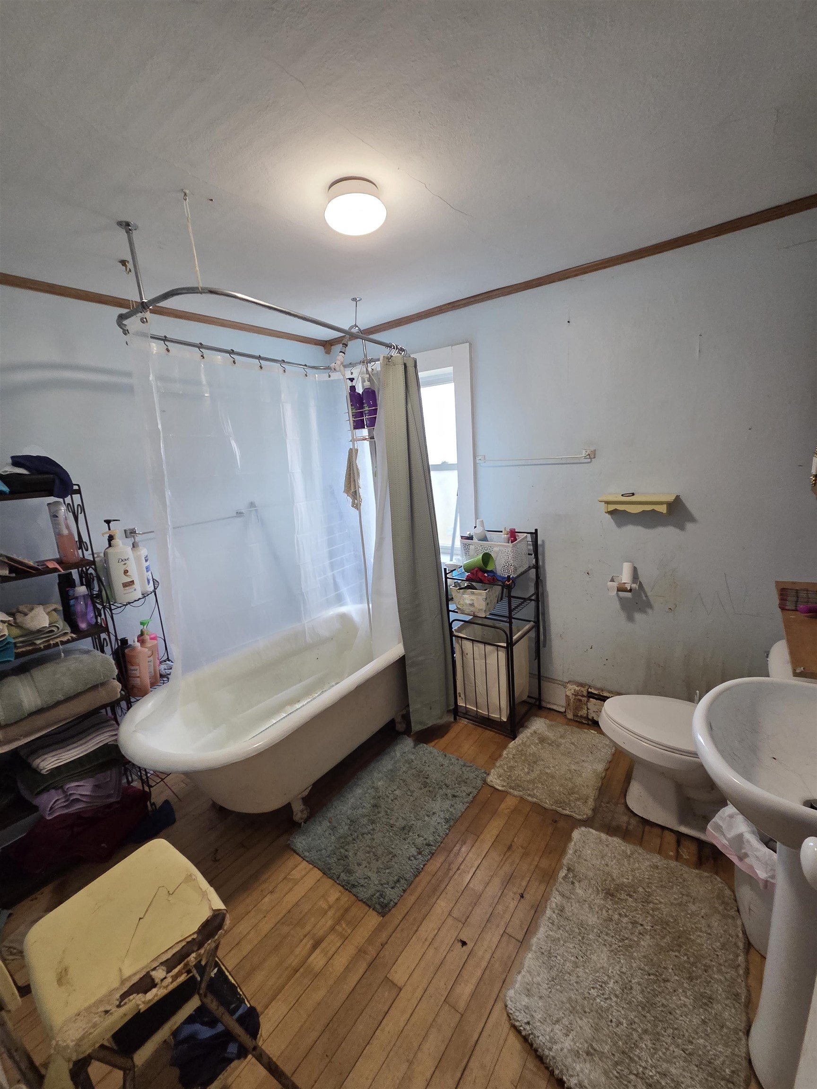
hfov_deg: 89.9
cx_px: 408
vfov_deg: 106.2
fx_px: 409
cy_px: 544
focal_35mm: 13
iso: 250
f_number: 2.2
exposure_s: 1/60
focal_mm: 2.2
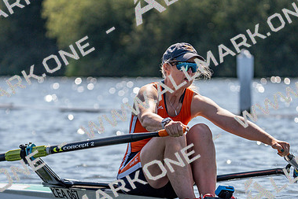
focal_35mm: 372
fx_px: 3080
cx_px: 177
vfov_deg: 3.7
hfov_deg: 5.5
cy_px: 141
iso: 250
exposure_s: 1/2000
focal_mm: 243
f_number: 5.6
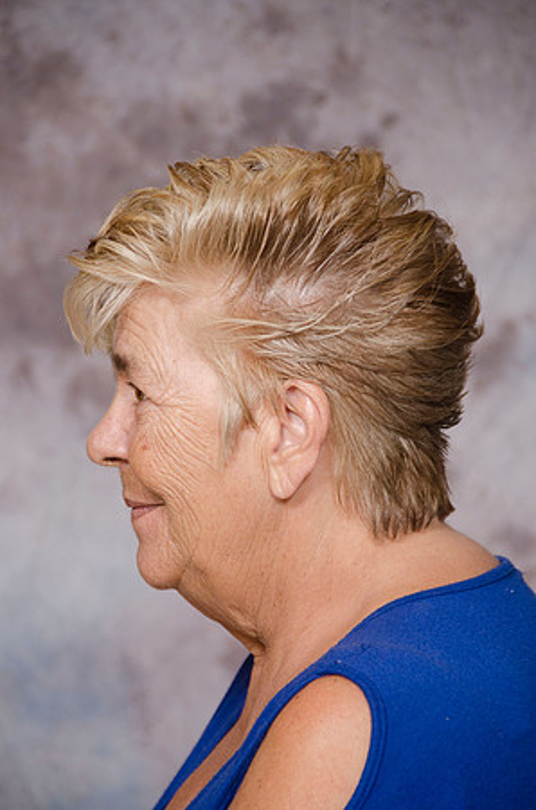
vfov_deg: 9.2
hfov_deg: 6.1
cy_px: 405
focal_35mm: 225
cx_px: 268
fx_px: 5048
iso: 200
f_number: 5.6
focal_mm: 150
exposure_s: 1/125
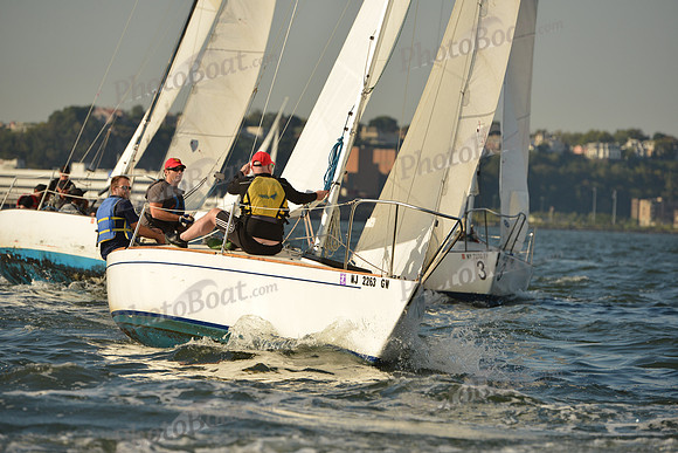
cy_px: 226
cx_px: 339
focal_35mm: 180
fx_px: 3391
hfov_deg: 11.4
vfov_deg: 7.6
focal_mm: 180
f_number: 5.6
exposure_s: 1/1250
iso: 400
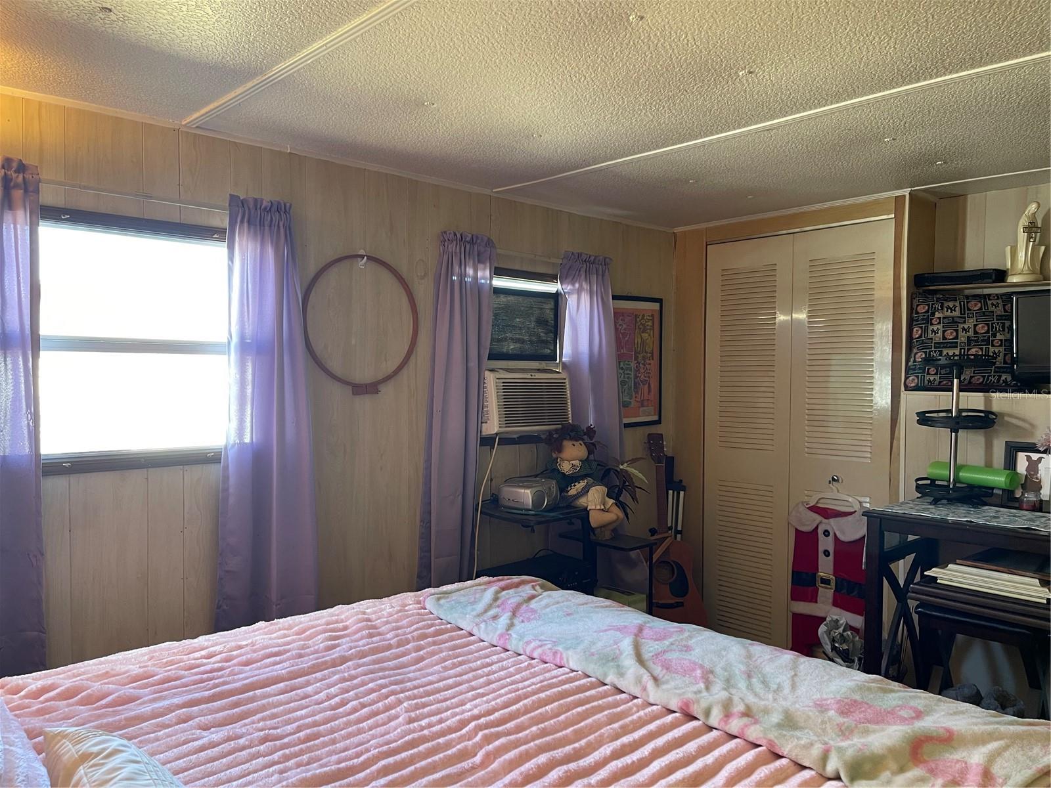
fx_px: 759
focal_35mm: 25
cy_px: 394
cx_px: 526
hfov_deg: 69.4
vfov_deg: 54.9
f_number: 1.6
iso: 160
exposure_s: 1/60
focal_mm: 5.1
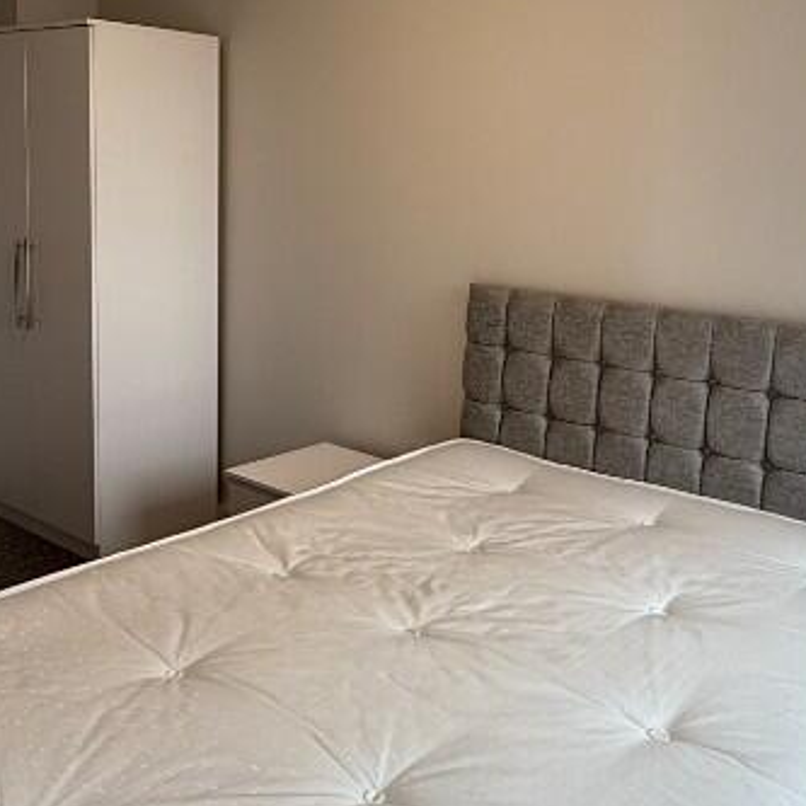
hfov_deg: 43.8
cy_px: 283
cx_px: 450
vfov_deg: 43.4
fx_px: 1001
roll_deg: -1.2
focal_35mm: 38
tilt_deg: -6.2
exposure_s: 1/99
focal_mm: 2.22
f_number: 2.2
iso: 80
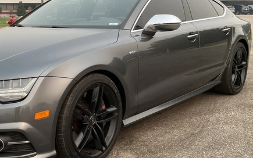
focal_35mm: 53
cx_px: 80
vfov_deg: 24.4
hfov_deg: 37.7
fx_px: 365
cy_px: 87
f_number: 1.8
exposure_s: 1/770
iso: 25
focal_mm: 3
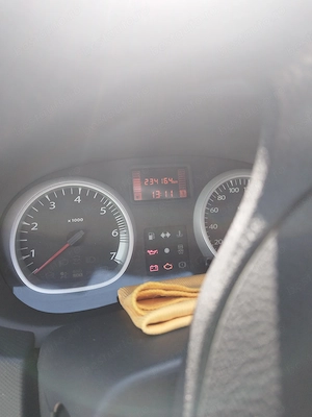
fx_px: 312
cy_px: 208
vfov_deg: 67.3
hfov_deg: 53.1
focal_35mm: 26
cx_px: 156
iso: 348
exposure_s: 1/100
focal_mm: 6.24
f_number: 1.8
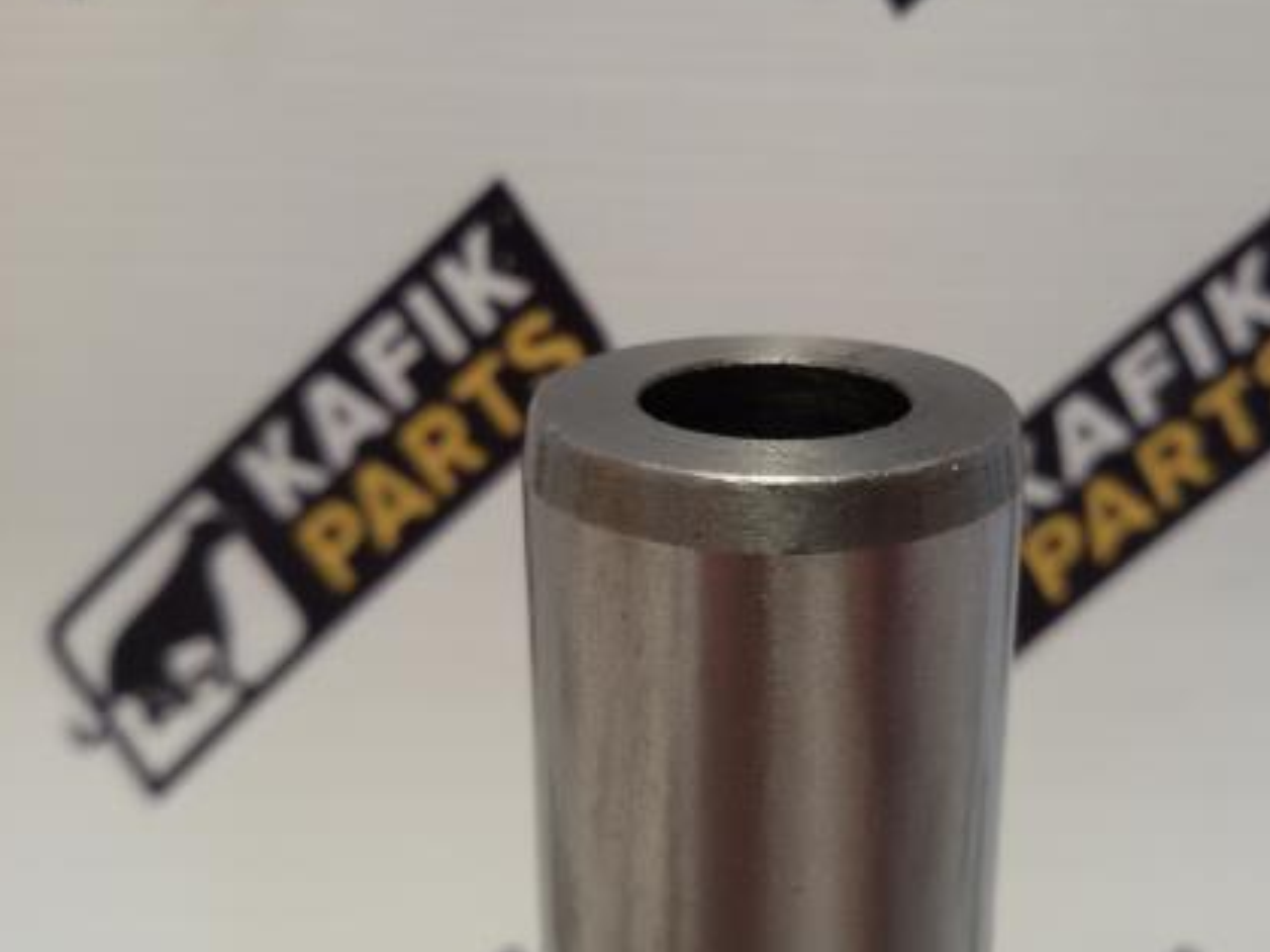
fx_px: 1467
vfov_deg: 35.9
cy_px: 526
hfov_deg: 46.4
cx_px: 785
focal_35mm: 40
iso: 50
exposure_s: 1/33
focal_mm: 2.93
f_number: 2.4
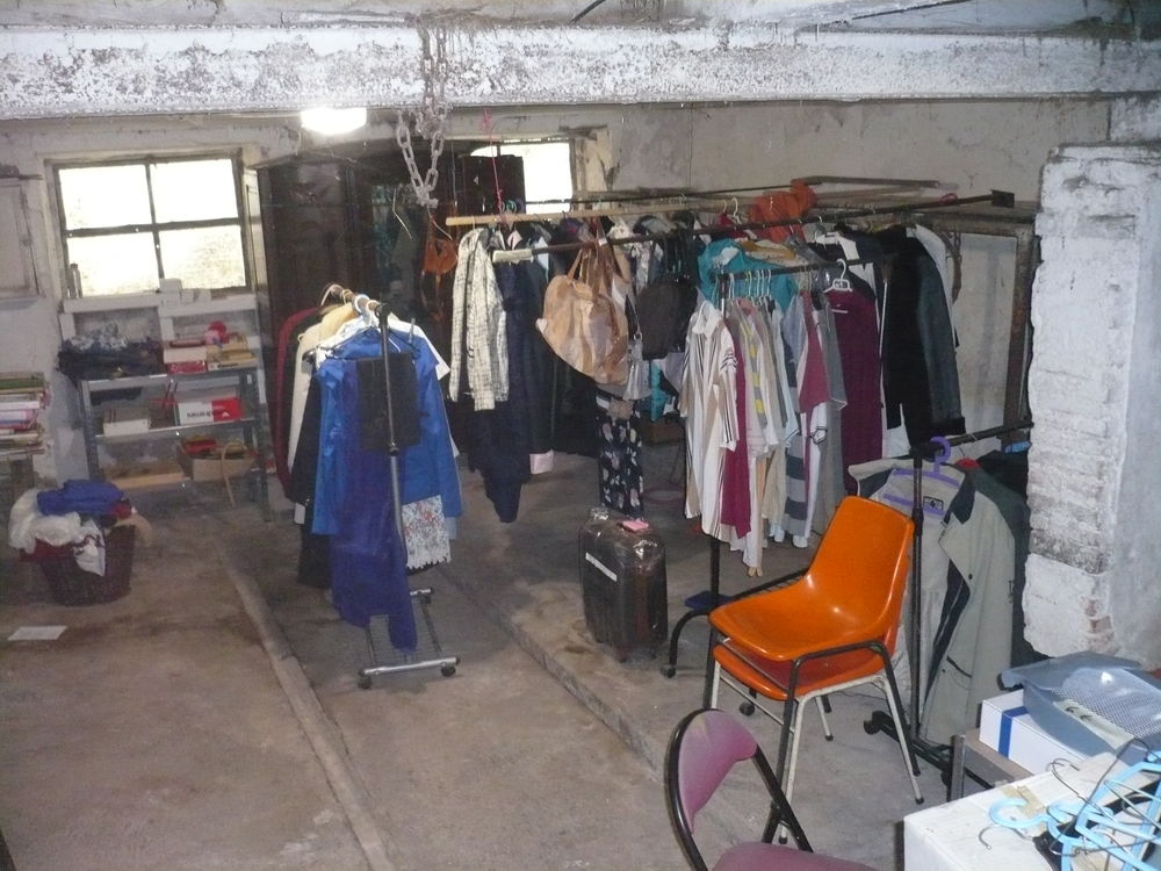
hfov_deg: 52.6
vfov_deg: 40.7
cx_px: 580
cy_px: 436
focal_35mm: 35
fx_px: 1174
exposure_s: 1/30
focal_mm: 5.8
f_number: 2.8
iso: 640
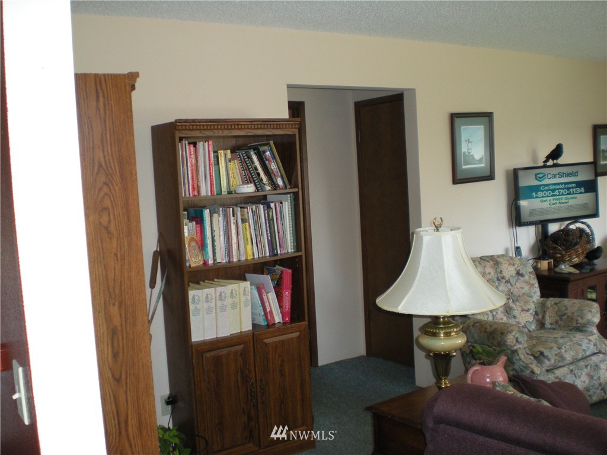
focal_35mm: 38
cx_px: 304
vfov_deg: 37.7
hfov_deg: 49.0
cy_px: 228
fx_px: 666
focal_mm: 6.3
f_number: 3.1
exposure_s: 1/30
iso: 167
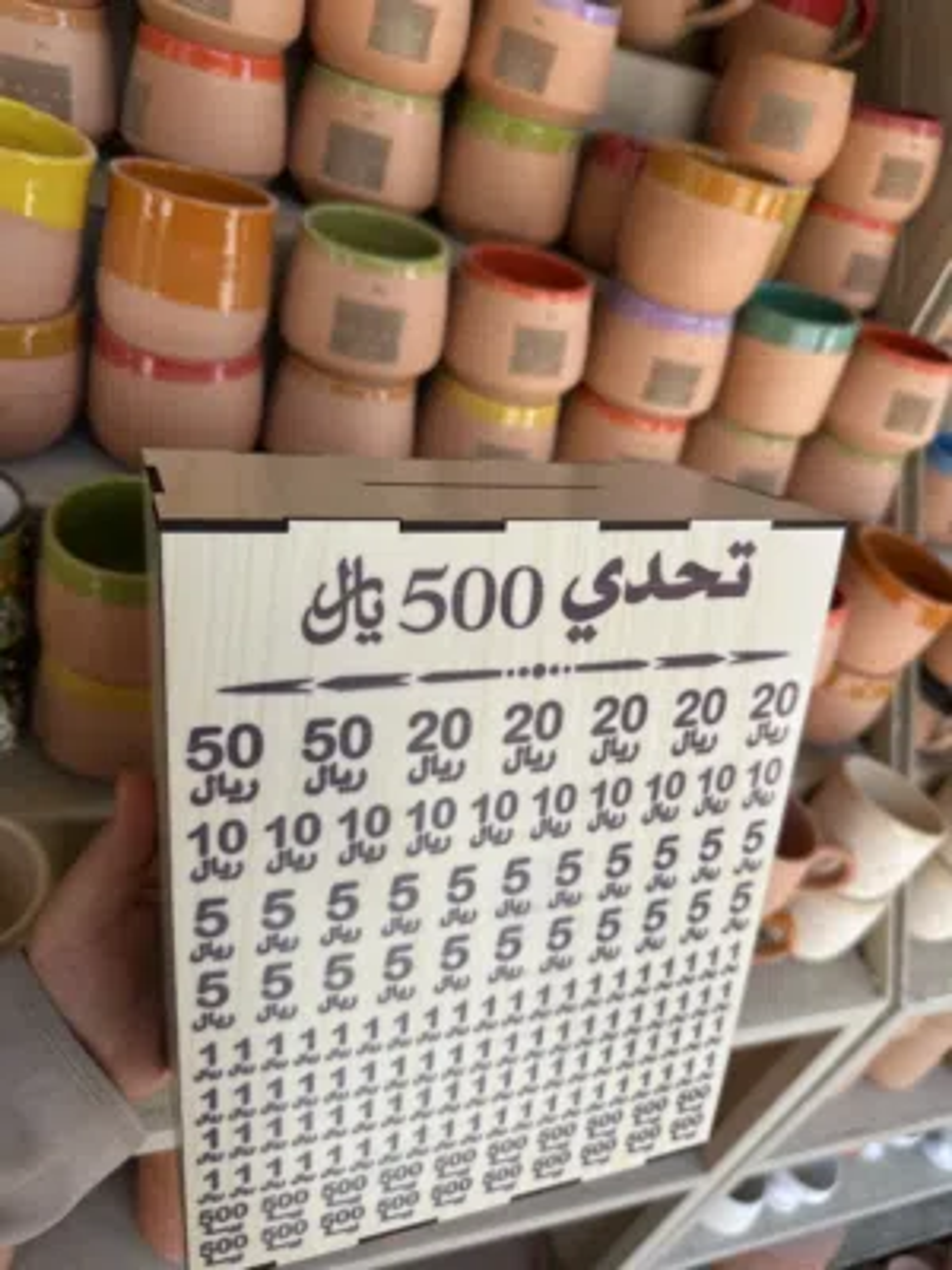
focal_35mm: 24
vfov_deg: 71.6
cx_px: 476
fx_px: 880
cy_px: 635
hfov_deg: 56.8
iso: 80
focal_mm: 6.86
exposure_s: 1/630
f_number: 1.78
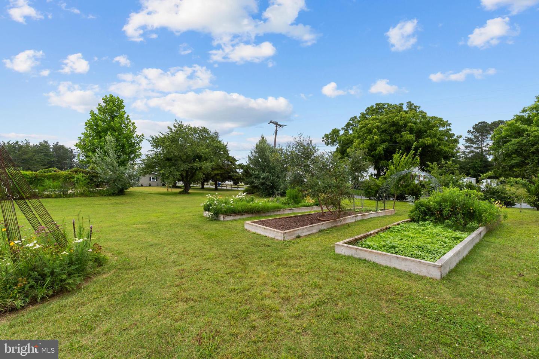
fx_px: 225
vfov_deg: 77.3
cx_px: 270
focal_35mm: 15
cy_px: 180
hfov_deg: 100.4
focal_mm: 10
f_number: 7.1
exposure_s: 1/800
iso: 250
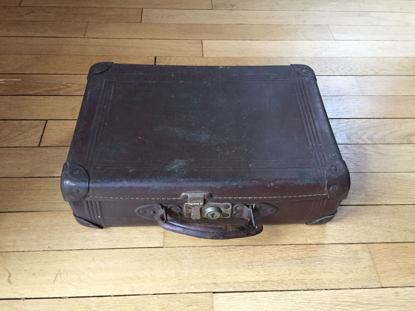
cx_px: 208
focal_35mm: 29
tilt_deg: -51.7
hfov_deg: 61.7
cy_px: 156
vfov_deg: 48.2
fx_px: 348
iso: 250
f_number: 2.2
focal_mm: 4.15
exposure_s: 1/20
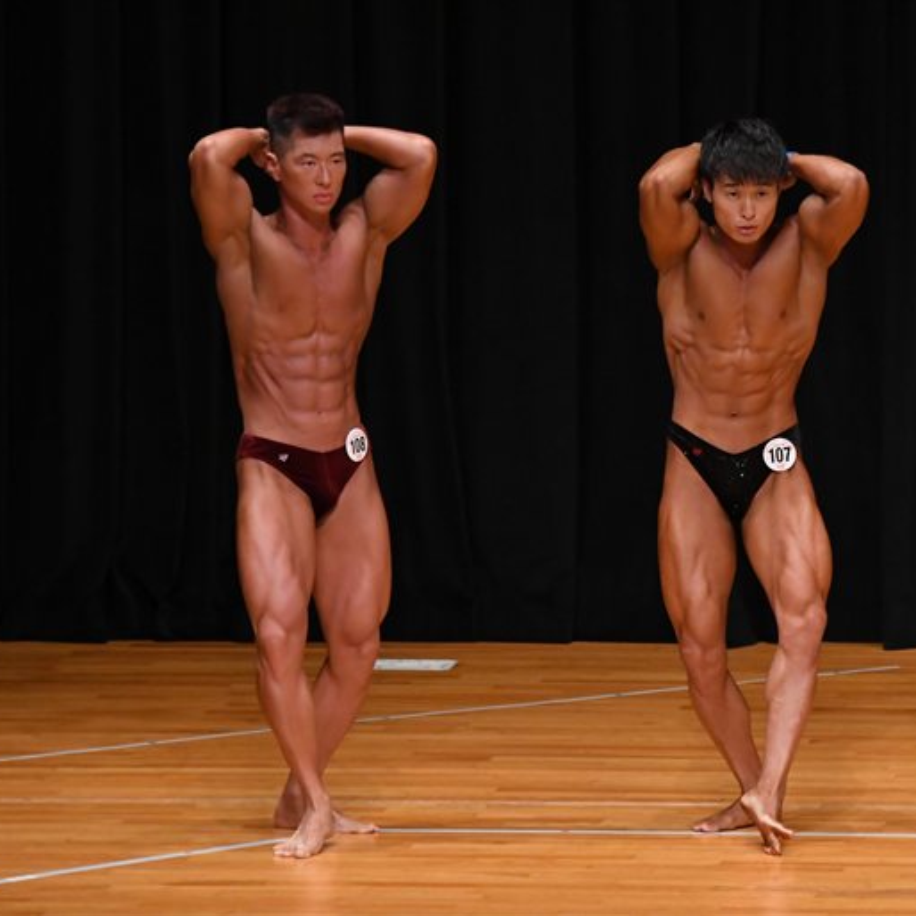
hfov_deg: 5.1
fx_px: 10359
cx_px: 607
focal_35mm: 346
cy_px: 458
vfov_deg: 5.1
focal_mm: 180
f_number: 5.6
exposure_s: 1/400
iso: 3200
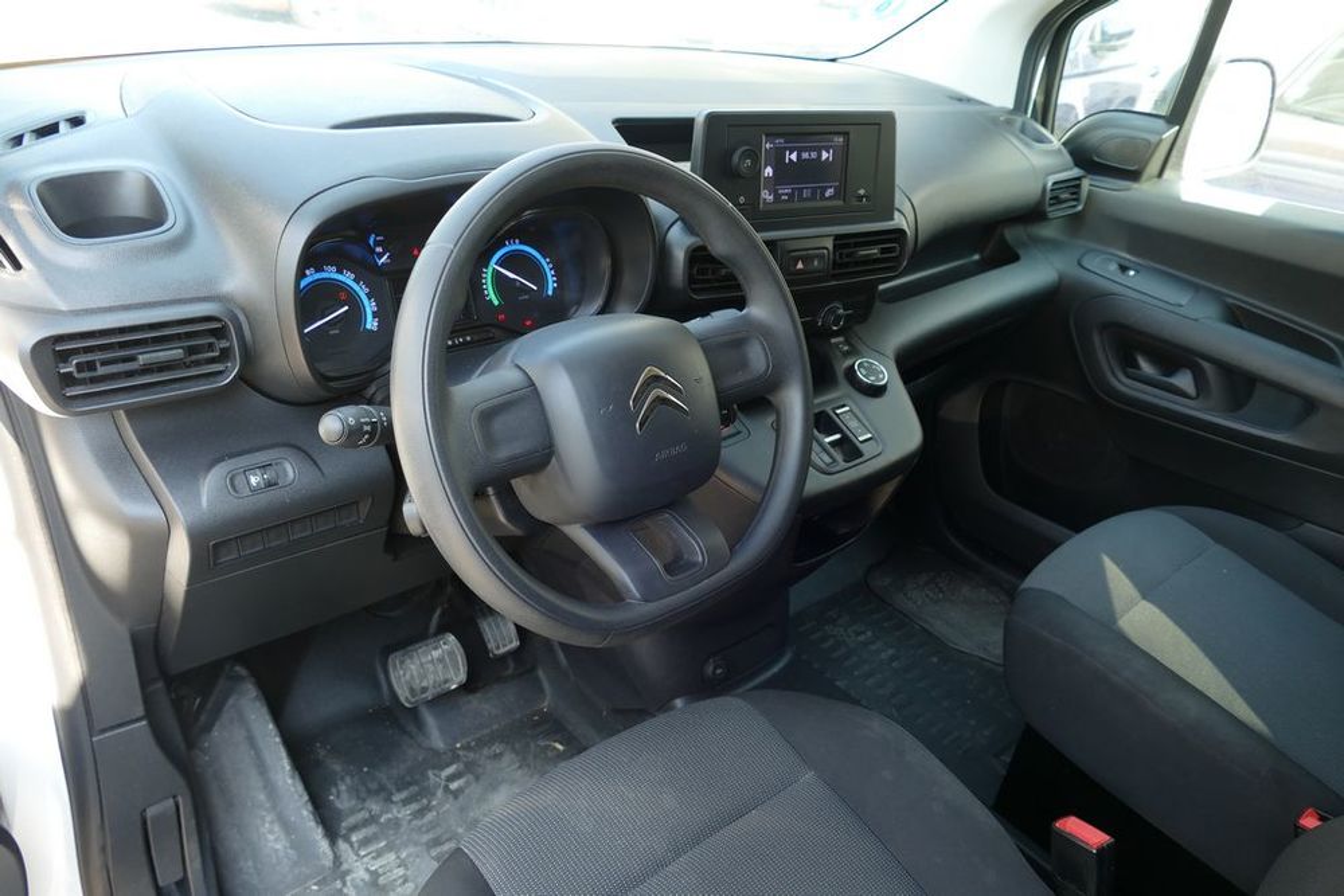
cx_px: 672
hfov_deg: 71.5
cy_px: 448
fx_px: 933
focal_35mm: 25
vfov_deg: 51.3
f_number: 2.8
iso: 125
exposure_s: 1/60
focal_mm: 9.12
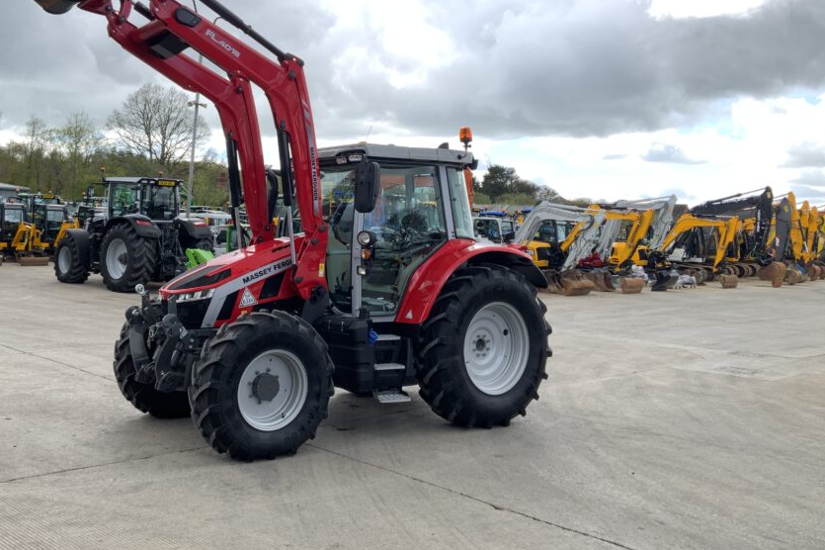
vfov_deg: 35.5
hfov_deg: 51.8
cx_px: 358
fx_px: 848
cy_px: 180
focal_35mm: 37
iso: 16
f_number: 1.8
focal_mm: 3
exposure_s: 1/245
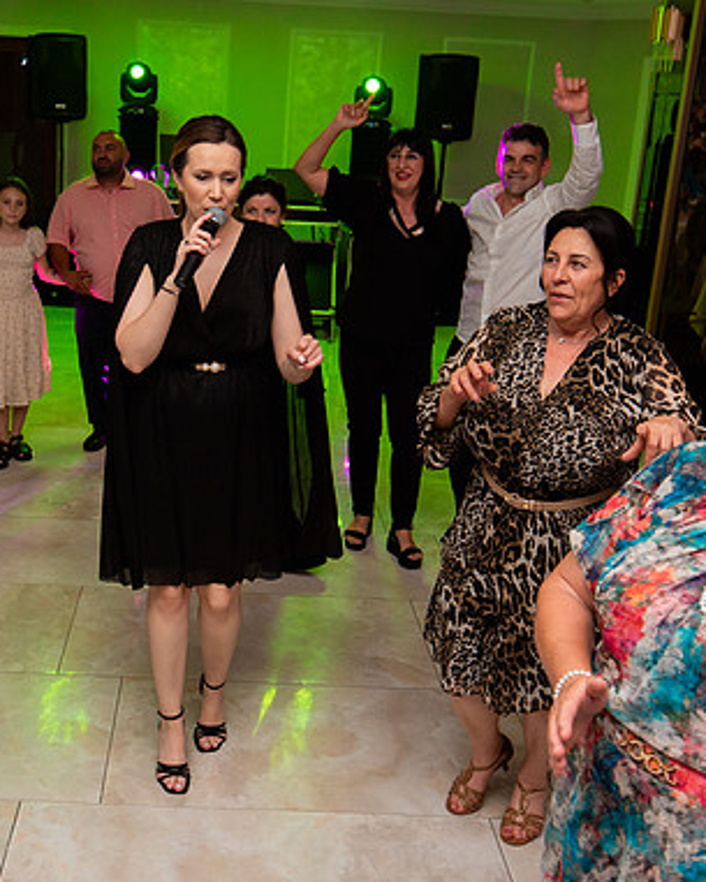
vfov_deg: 46.7
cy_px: 384
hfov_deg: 37.8
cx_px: 229
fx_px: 1018
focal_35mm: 39
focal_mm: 24
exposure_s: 1/200
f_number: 4
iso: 1600
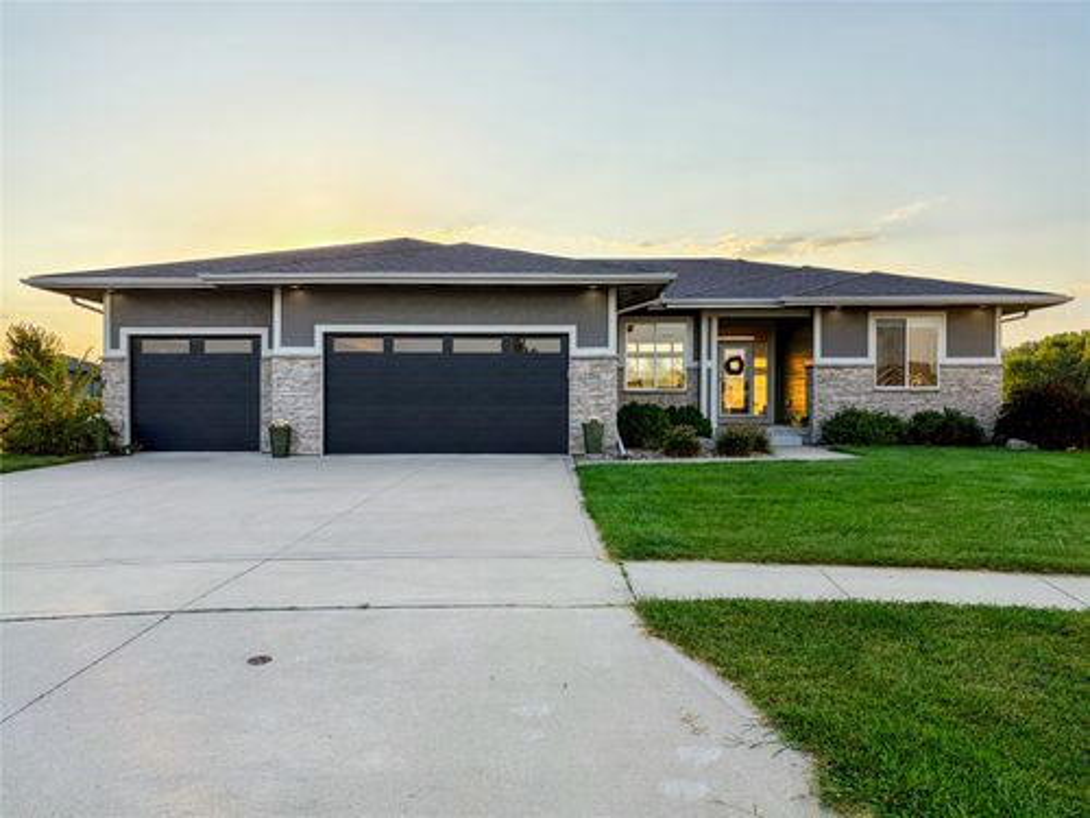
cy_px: 409
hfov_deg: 67.3
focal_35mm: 26
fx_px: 819
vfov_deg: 53.1
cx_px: 545
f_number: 1.6
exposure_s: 1/945
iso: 64
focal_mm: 5.96
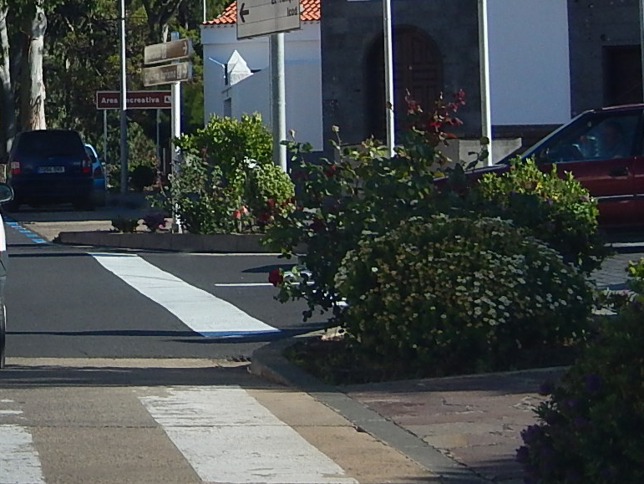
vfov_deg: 9.0
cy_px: -203
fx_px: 3015
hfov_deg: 11.9
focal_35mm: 162
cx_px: -190
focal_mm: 9.9
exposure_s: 1/800
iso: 125
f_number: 4.1
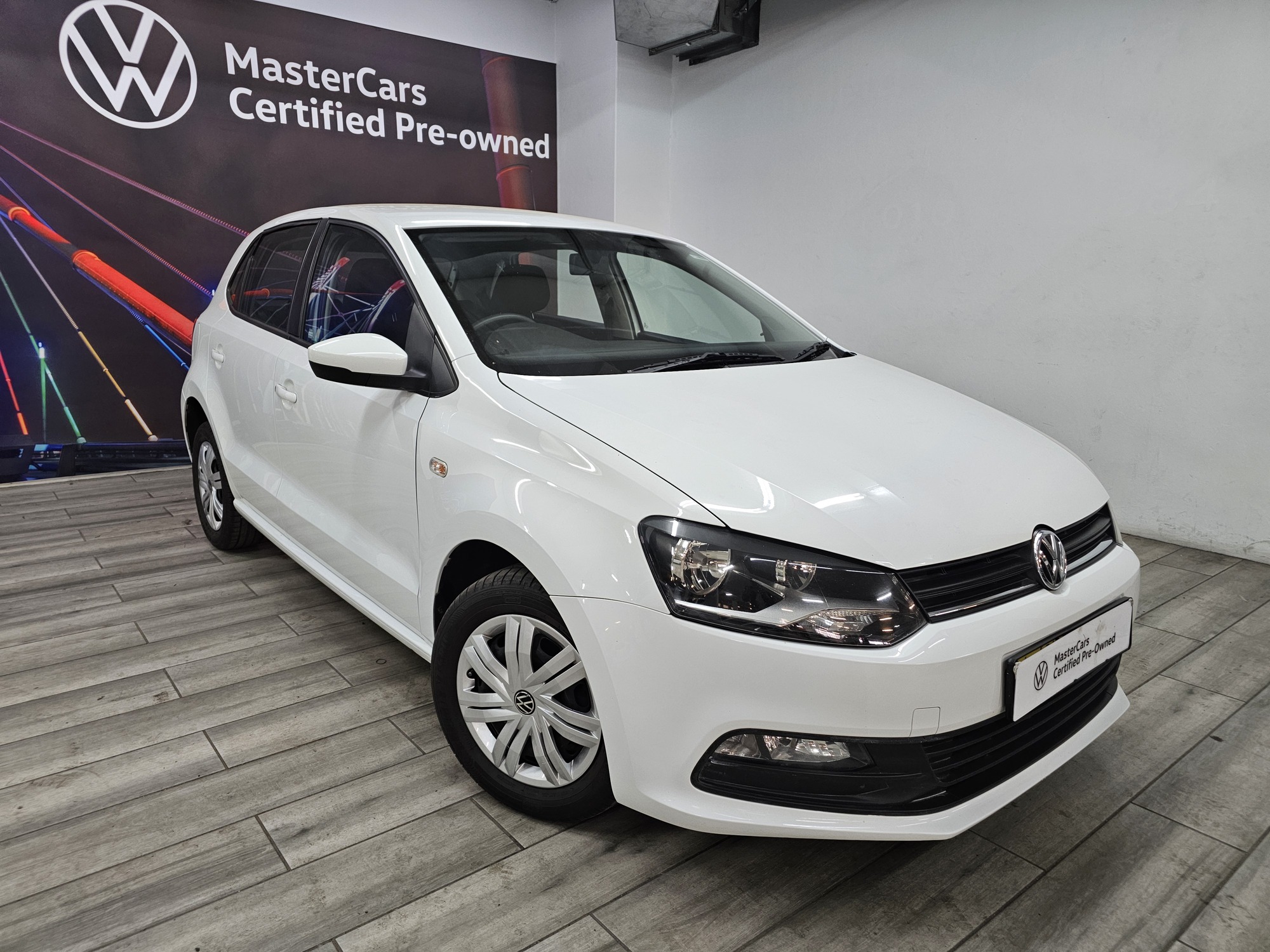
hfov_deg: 73.9
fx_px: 844
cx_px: 635
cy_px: 476
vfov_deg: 58.9
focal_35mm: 23
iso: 200
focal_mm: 6.3
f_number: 1.7
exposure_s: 1/100
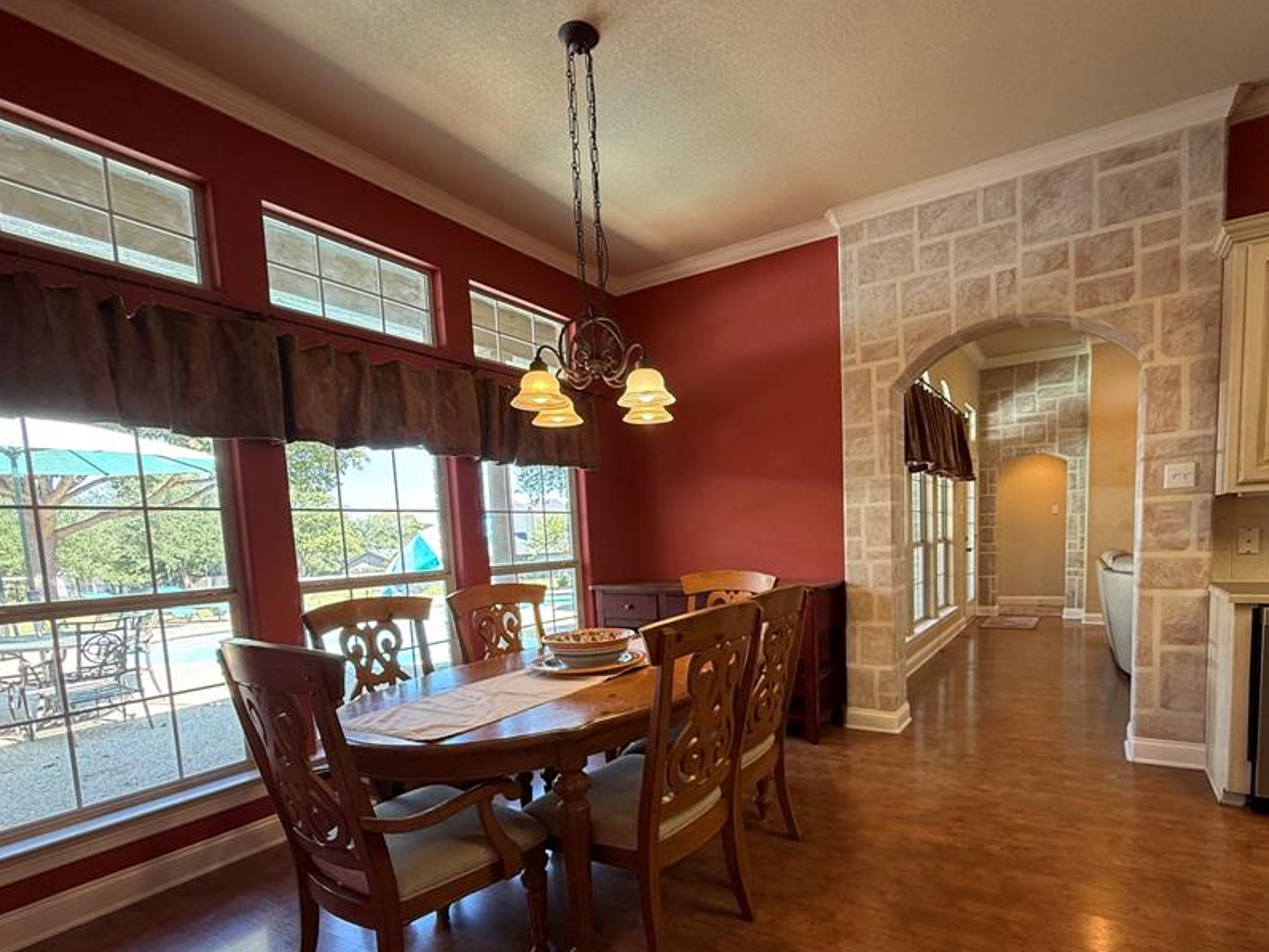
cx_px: 703
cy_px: 603
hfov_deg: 87.4
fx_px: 660
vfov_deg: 70.3
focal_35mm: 18
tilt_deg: -4.7
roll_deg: +2.5
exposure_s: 1/99
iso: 125
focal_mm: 2.22
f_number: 2.2
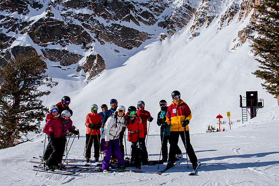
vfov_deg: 35.7
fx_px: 289
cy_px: 93
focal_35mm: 37
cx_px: 142
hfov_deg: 51.5
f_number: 5.6
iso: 160
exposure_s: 1/800
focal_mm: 24
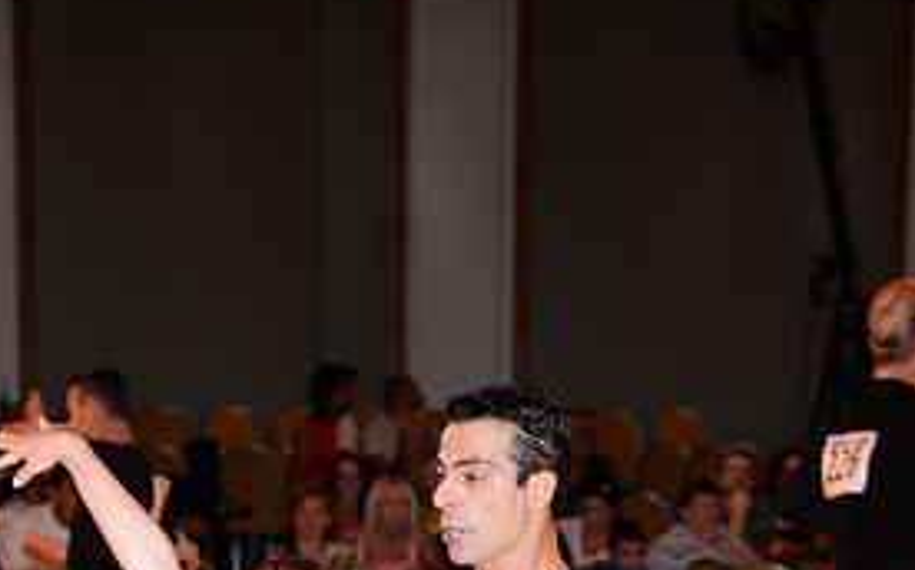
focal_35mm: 197
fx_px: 4909
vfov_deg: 6.5
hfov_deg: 10.6
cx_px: 413
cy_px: 911
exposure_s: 1/200
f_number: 5
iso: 1250
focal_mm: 92
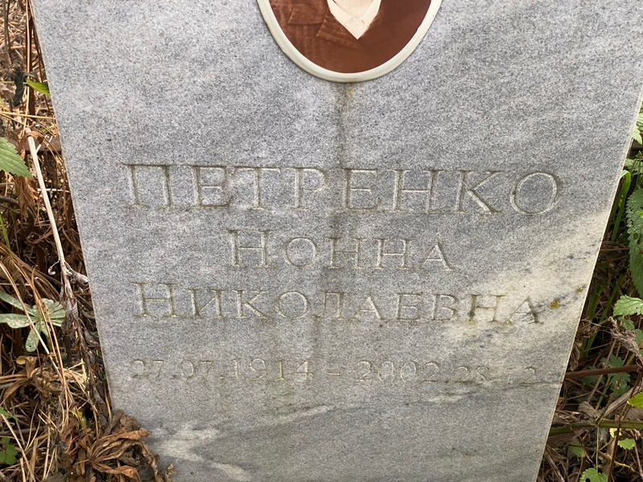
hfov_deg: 36.8
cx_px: 322
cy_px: 241
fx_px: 966
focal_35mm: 52
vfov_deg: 28.0
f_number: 2
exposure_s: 1/122
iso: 25
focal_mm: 6
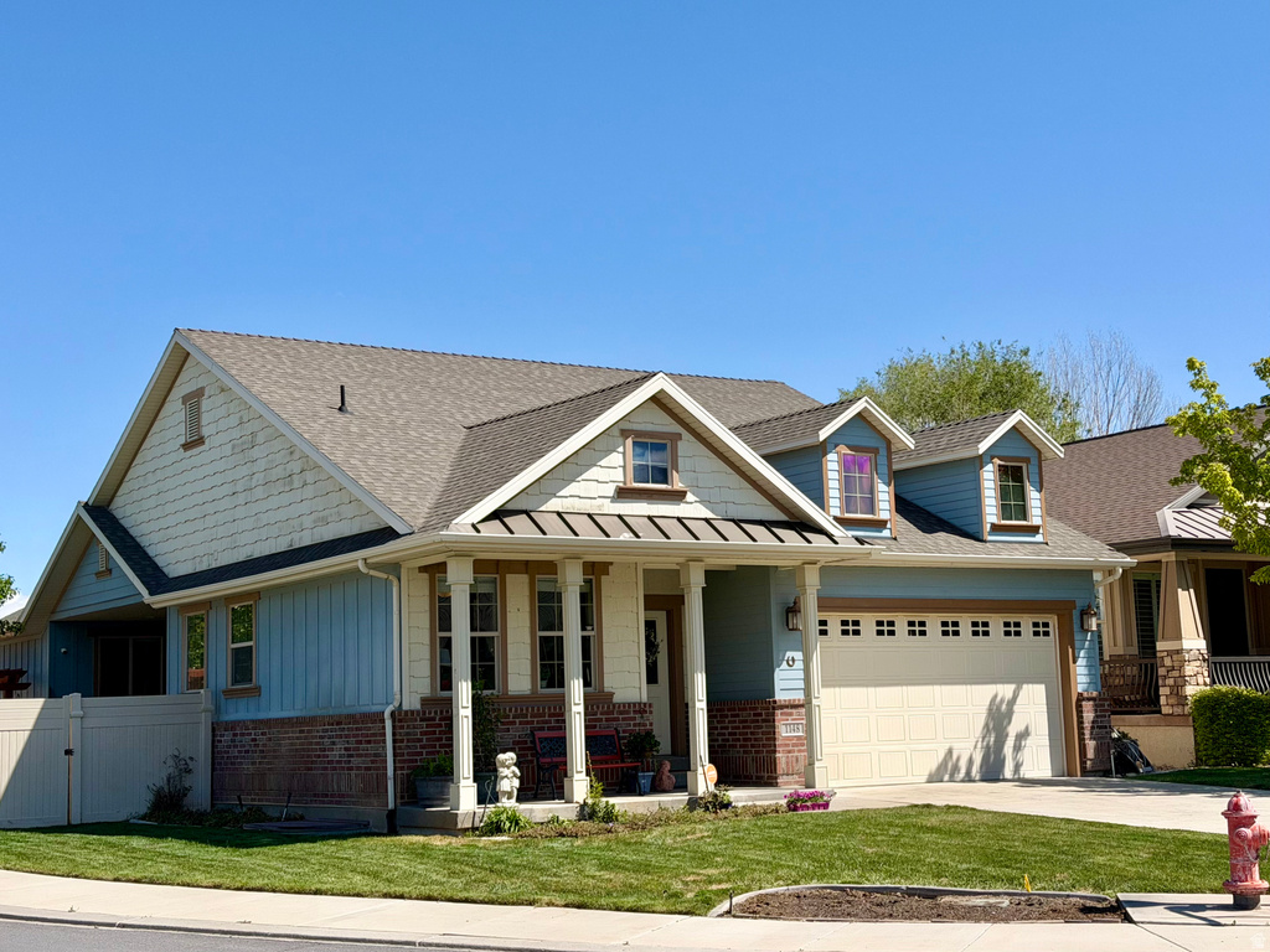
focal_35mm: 48
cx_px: 635
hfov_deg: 39.7
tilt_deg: +6.9
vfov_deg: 30.3
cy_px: 476
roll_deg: -0.1
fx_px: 1761
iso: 80
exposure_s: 1/6024
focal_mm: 6.76
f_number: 1.78
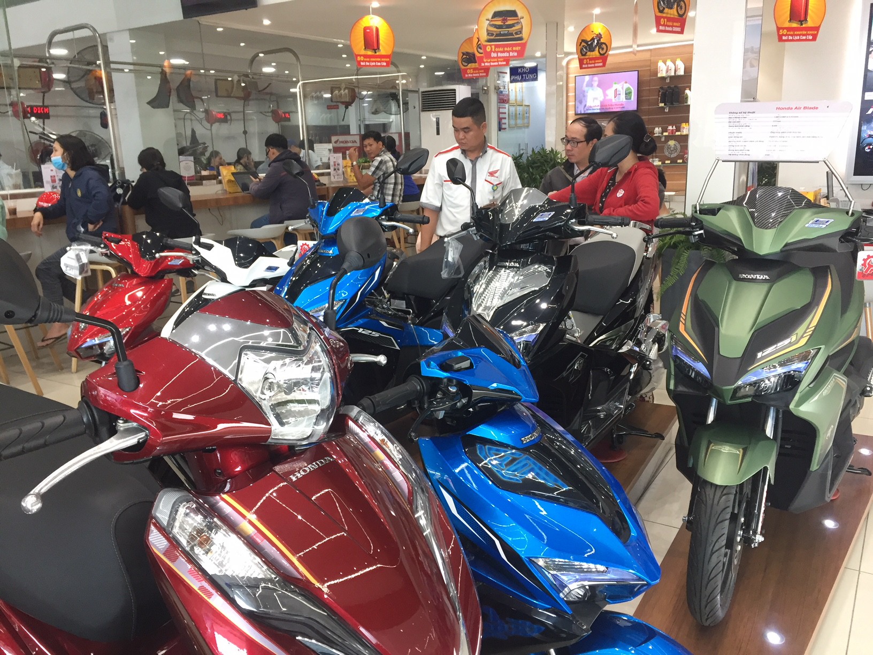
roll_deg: +1.0
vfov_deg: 48.2
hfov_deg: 61.7
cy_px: 328
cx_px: 436
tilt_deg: -13.6
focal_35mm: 29
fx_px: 731
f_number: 2.2
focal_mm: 4.15
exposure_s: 1/33
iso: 50
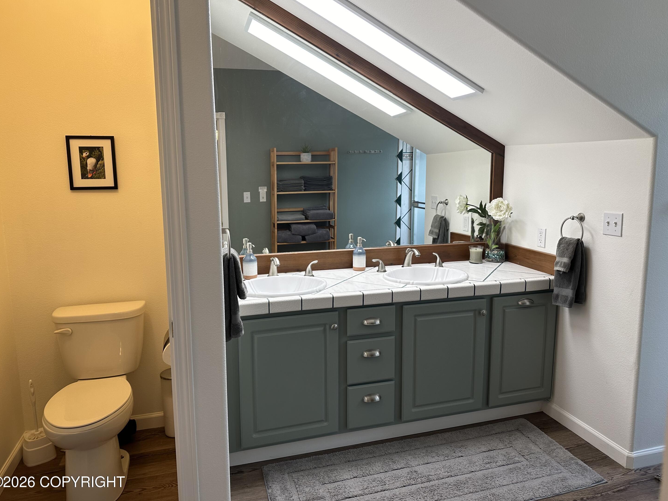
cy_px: 245
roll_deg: +0.2
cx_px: 339
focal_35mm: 25
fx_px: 482
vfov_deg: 54.9
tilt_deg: -8.0
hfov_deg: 69.4
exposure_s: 1/120
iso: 80
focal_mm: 6.86
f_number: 1.78
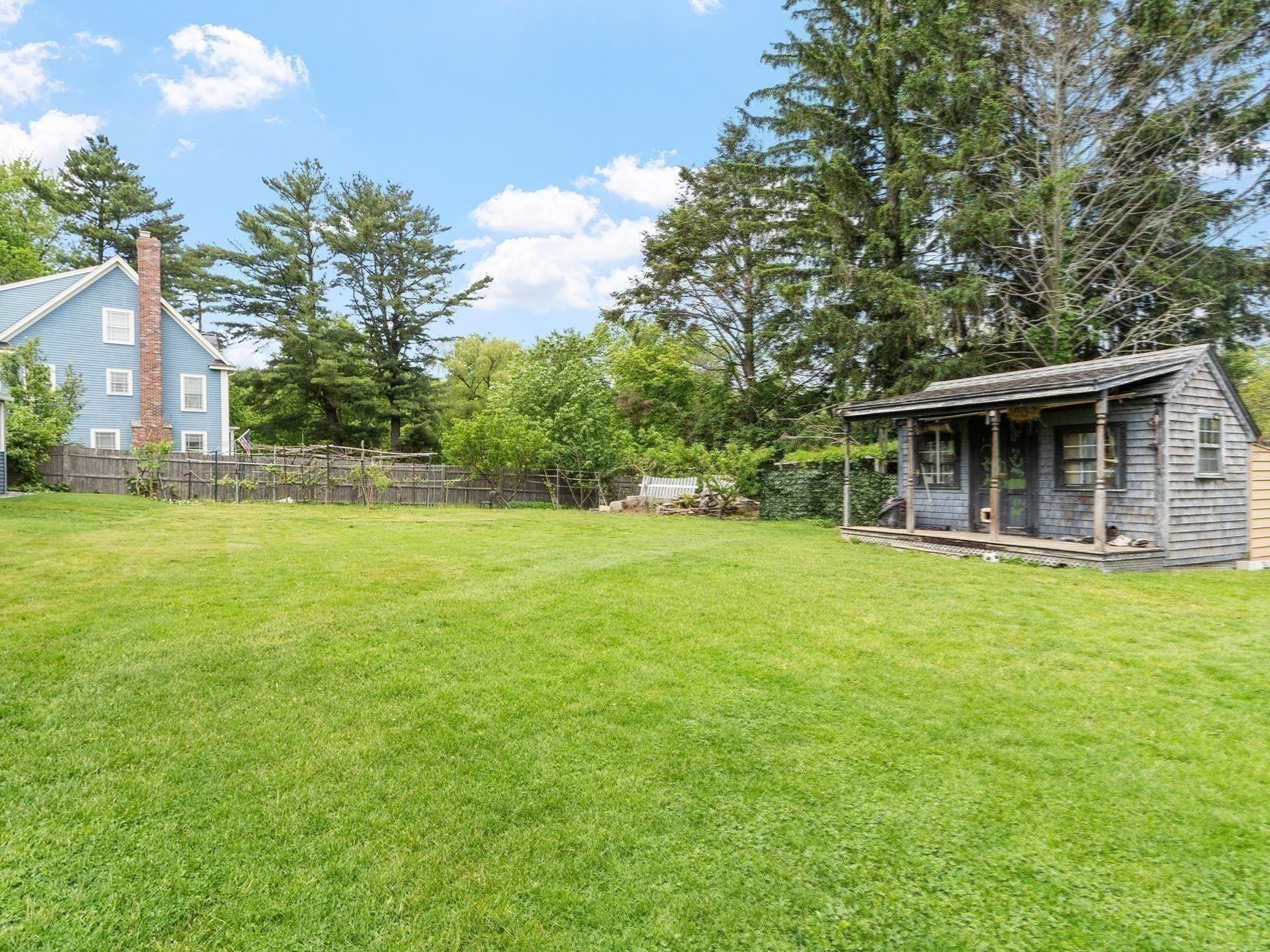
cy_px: 483
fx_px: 624
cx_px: 586
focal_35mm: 17
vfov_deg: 74.7
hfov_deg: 90.8
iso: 100
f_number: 8
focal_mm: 10
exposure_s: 1/100
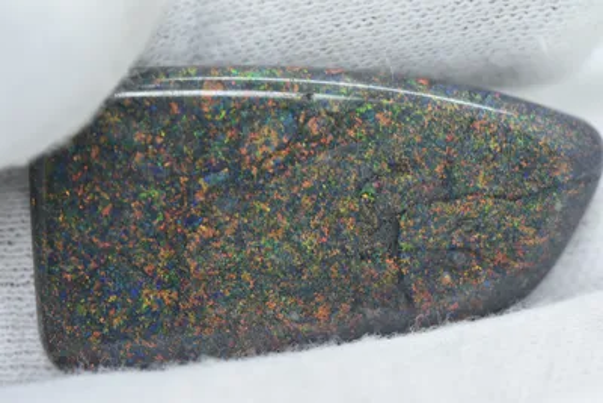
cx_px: 302
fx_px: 2639
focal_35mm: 158
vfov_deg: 8.7
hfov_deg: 13.0
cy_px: 202
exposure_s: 1/125
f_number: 5.6
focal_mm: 105
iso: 400
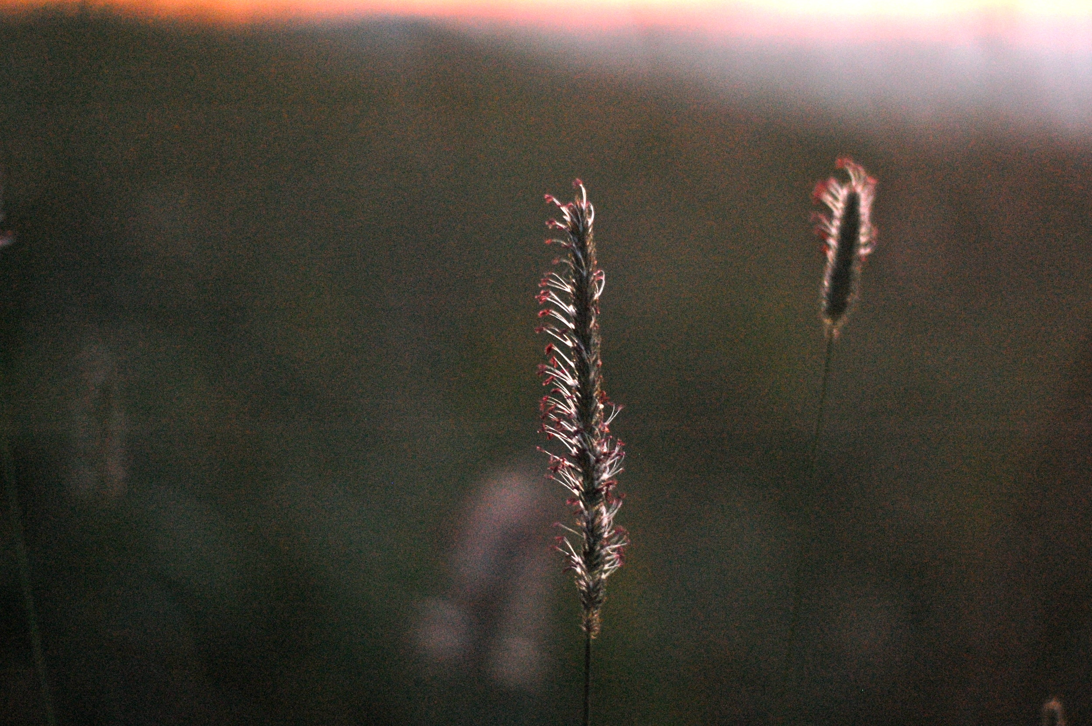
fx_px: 2273
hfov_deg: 27.0
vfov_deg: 18.1
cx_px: 546
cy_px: 363
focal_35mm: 75
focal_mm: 50
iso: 800
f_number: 1.8
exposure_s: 1/100
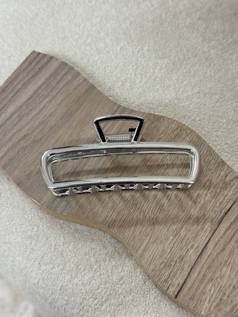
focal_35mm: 48
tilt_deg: -65.4
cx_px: 119
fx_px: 440
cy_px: 158
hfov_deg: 30.3
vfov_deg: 39.6
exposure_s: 1/33
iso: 250
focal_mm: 6.76
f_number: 1.78
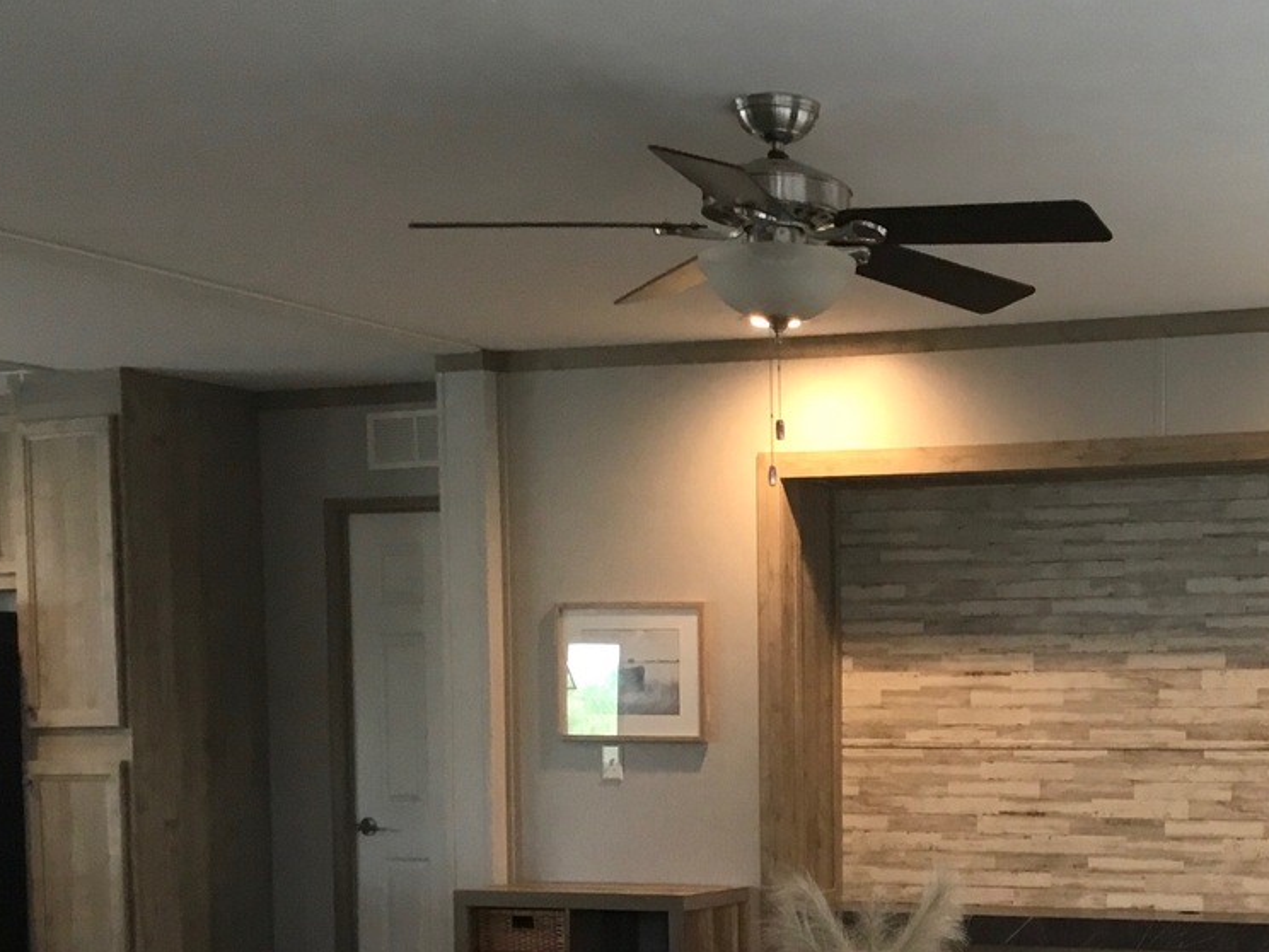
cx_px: 1119
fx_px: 2200
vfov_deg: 23.7
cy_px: 865
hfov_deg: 30.9
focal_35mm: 60
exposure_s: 1/30
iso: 80
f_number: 2.4
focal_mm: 3.3
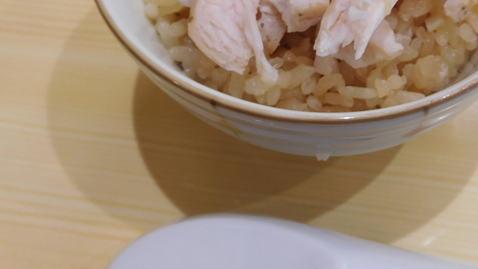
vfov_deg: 27.6
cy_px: 105
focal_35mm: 43
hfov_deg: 46.5
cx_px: 325
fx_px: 545
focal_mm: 4.5
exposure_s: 1/30
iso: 125
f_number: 3.4
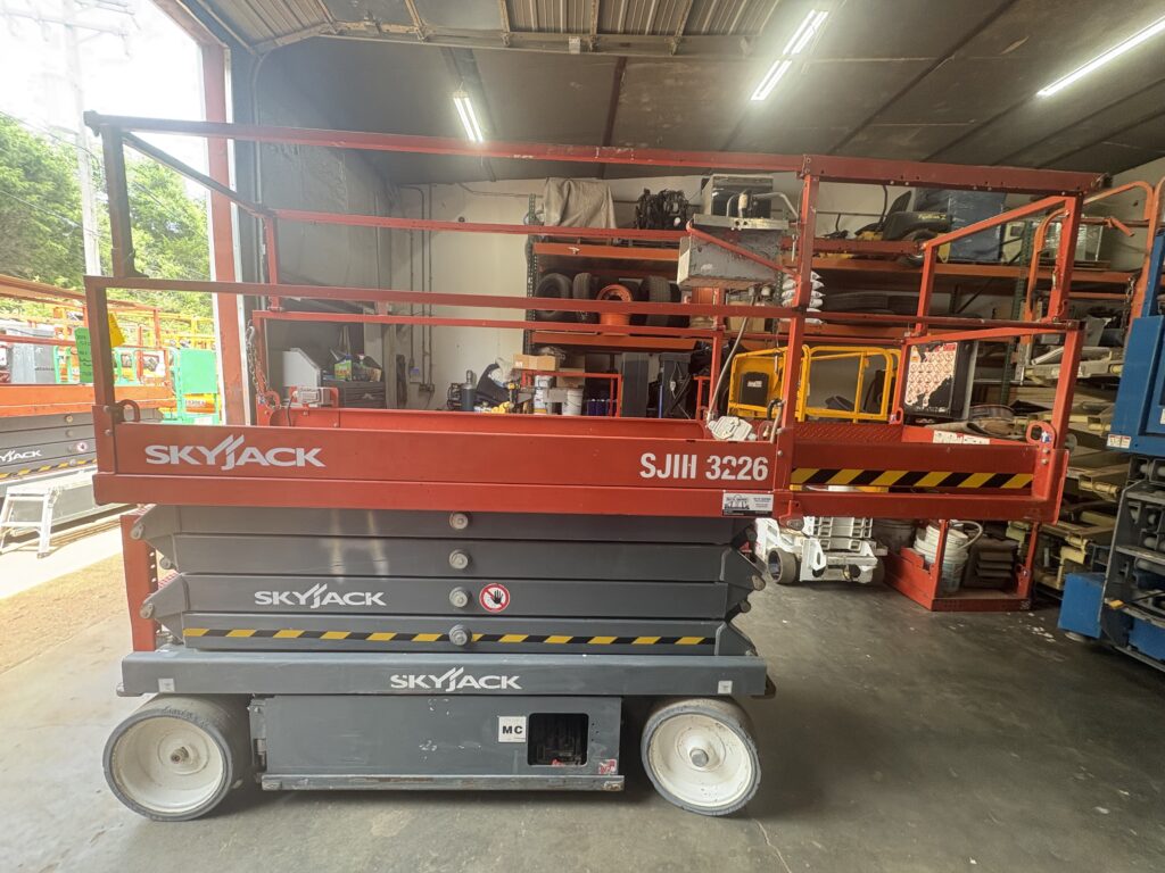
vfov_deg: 85.7
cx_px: 582
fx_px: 471
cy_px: 436
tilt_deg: -6.2
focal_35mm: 14
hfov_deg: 102.1
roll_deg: -1.8
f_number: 2.2
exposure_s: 1/97
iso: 200
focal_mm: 2.22
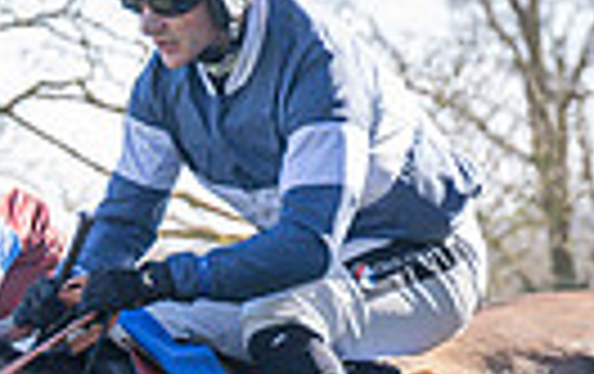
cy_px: 502
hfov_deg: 4.4
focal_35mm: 475
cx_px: -7
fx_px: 7703
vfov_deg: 2.8
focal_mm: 70
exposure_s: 1/1600
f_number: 2.8
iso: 400
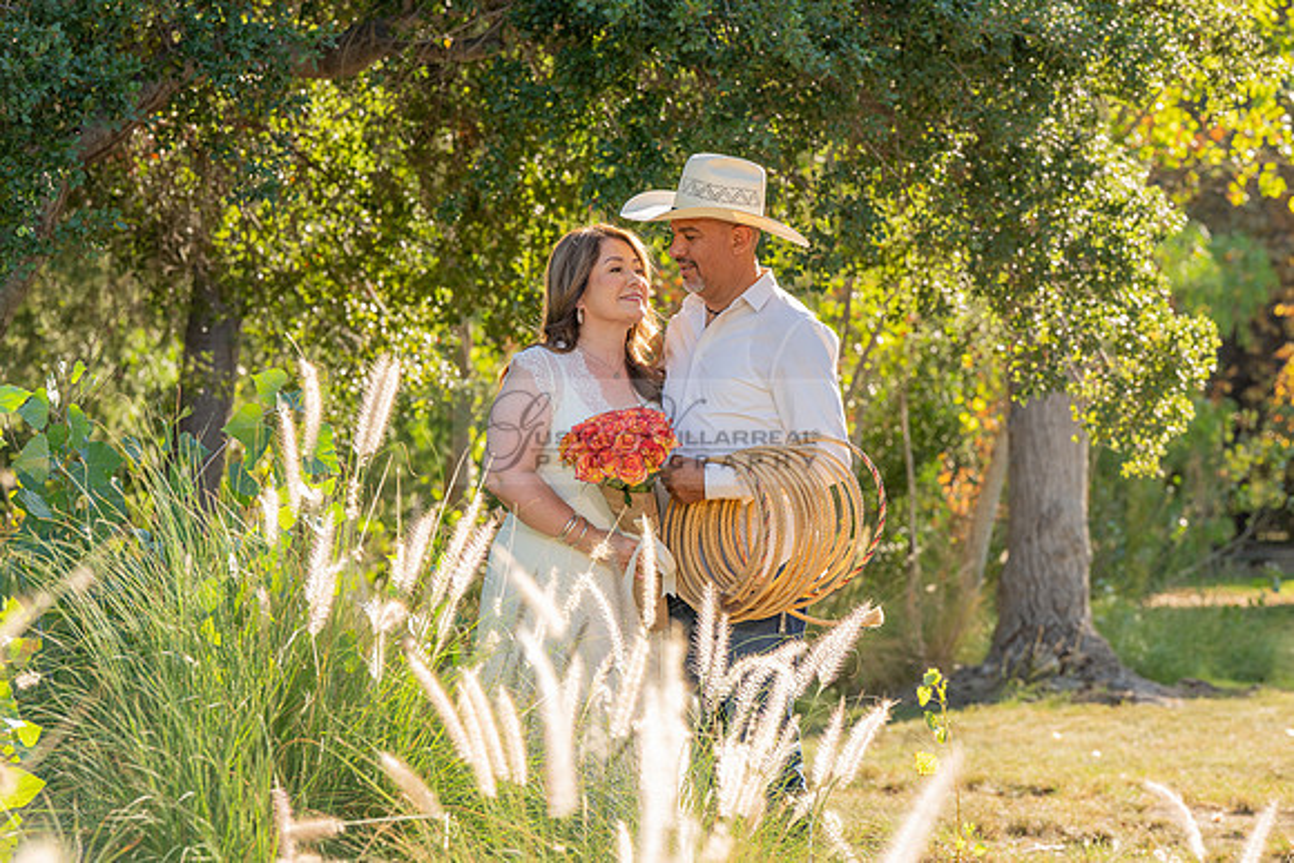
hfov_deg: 18.6
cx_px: 647
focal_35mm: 110
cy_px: 432
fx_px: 3955
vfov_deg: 12.5
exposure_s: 1/200
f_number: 5.6
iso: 200
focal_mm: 110
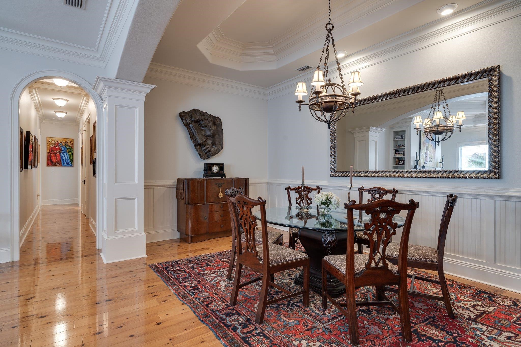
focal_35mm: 19
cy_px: 174
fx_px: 275
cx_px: 260
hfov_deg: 86.9
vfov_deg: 64.5
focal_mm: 19
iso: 100
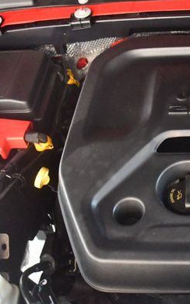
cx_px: 199
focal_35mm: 55
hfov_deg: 22.4
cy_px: 145
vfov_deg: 36.9
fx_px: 456
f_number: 3.5
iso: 12800
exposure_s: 1/20
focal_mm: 22
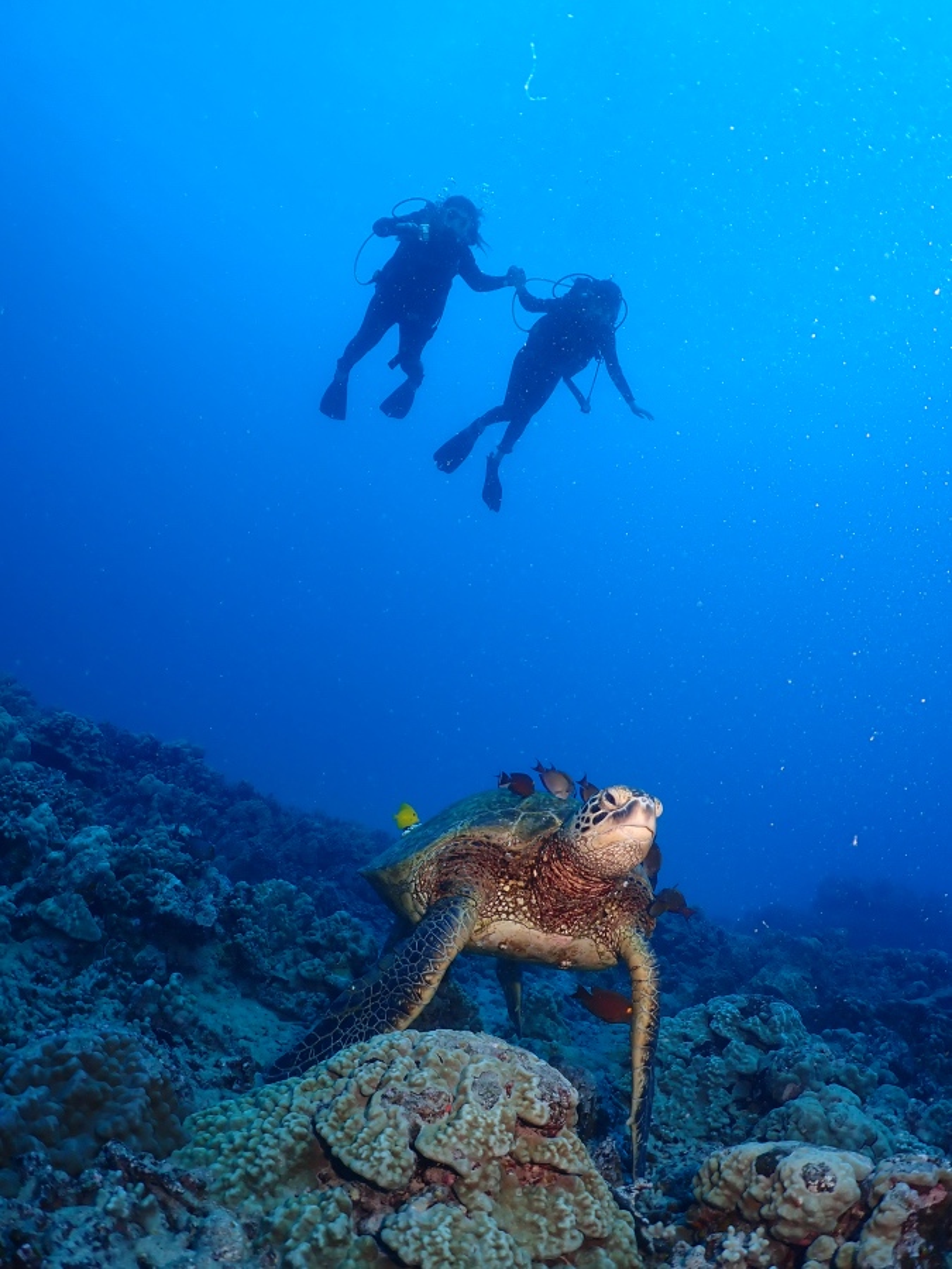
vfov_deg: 69.4
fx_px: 917
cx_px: 476
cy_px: 634
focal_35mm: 25
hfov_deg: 54.9
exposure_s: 1/400
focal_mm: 4.5
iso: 100
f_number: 2.8
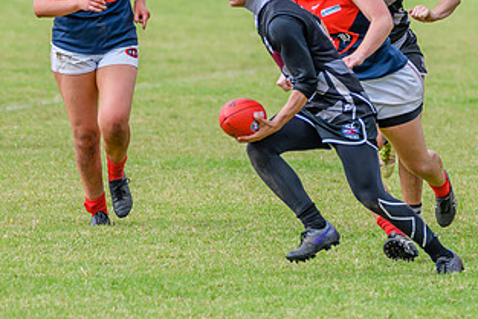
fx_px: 10879
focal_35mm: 819
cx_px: 310
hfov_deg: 2.5
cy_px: 162
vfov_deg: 1.7
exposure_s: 1/1600
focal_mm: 320
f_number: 7.1
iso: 800
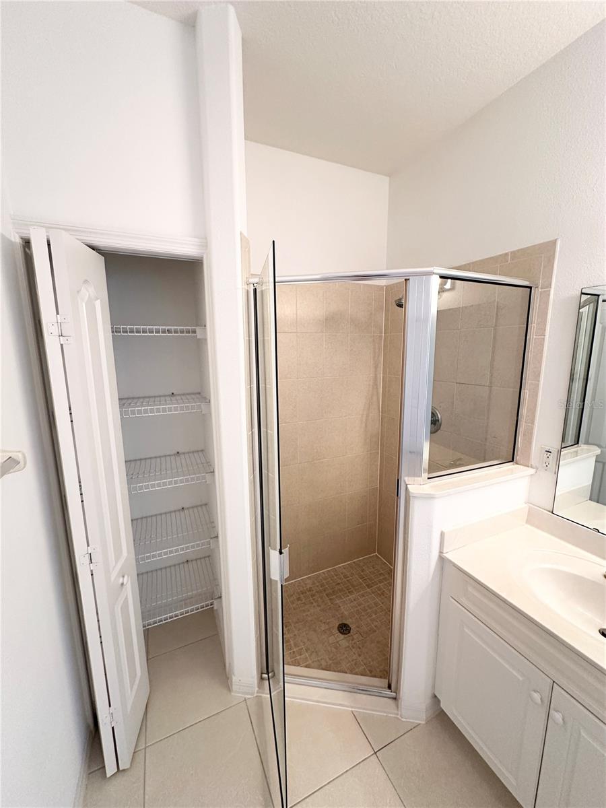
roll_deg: +0.0
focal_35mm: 14
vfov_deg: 102.1
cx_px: 303
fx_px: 327
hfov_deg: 85.7
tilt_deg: -8.9
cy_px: 404
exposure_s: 1/120
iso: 200
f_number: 2.2
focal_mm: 2.22
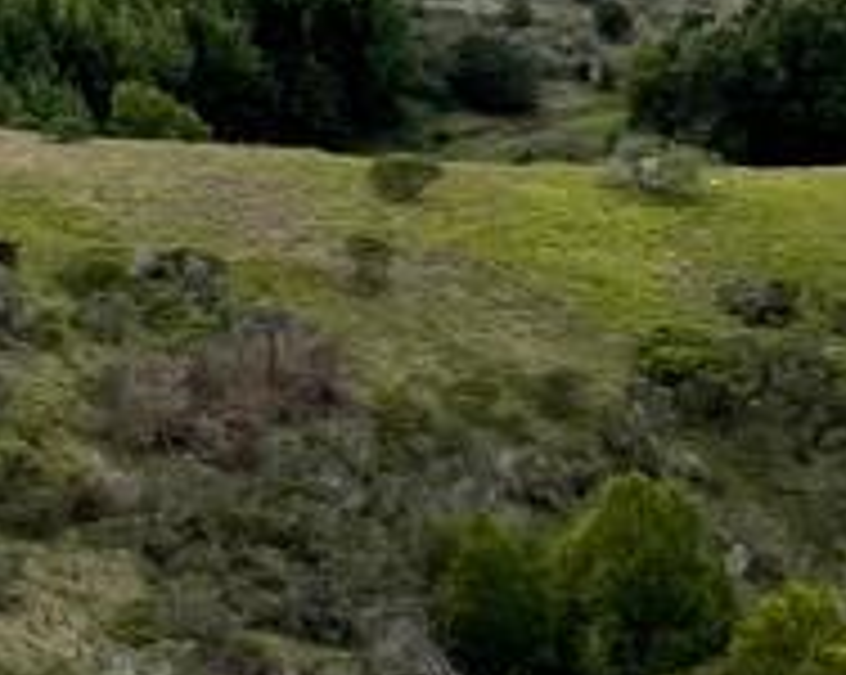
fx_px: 5078
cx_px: -594
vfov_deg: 7.5
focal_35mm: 203
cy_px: -232
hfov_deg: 9.2
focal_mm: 5.1
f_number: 1.6
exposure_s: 1/4484
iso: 50
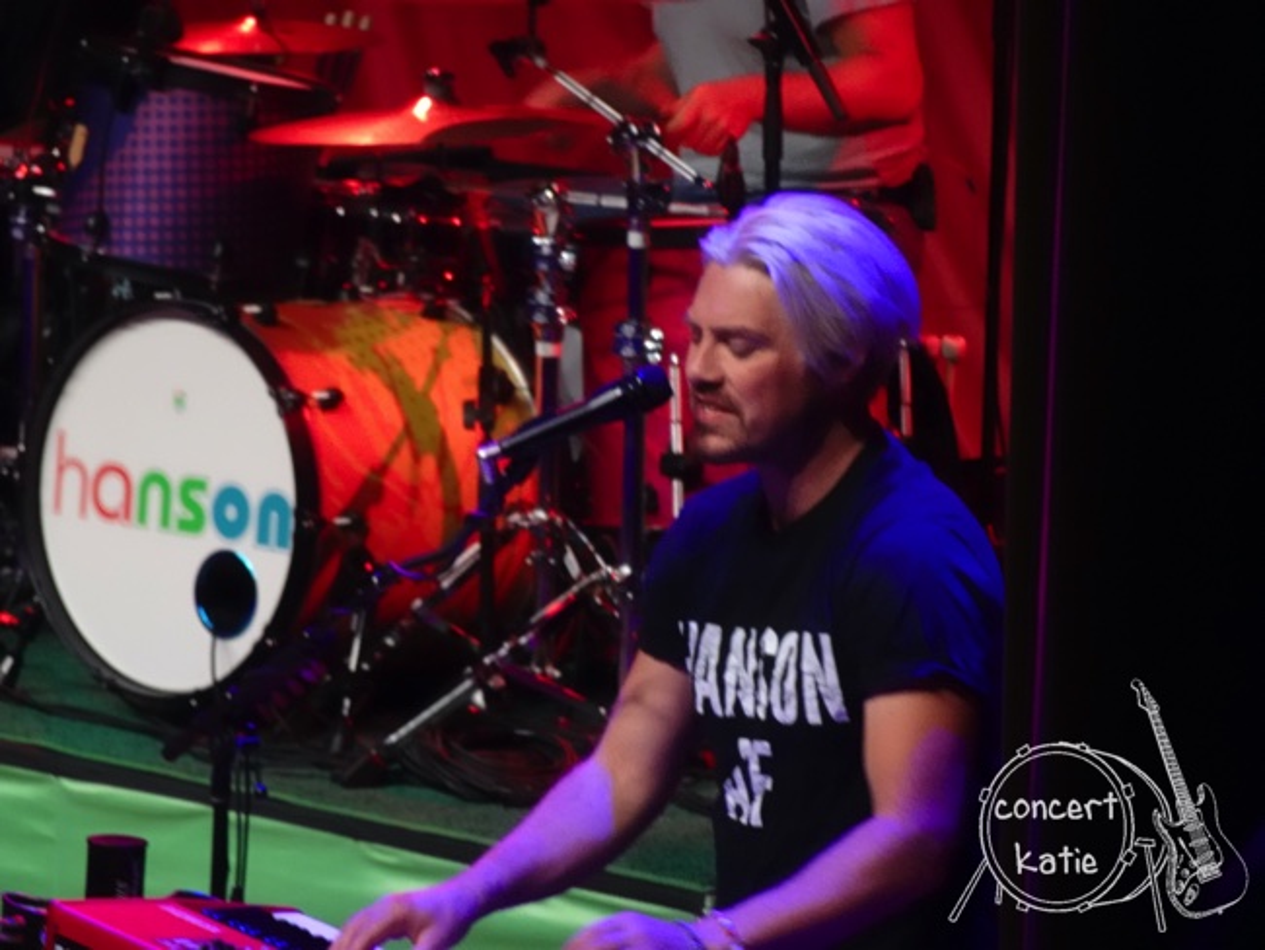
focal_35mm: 355
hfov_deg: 5.6
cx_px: 632
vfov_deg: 4.2
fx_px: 12978
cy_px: 475
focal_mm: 57.6
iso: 1000
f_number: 6.3
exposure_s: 1/50
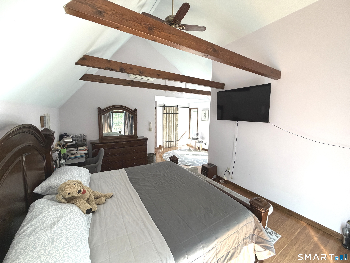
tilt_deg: -6.6
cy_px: 132
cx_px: 175
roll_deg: -0.8
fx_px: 142
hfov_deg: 102.1
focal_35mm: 14
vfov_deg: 85.7
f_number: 2.2
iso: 320
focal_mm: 2.22
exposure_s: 1/106
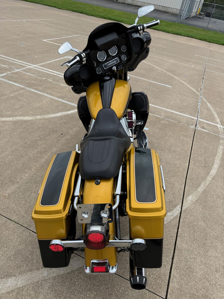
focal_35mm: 24
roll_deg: -12.6
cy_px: 150
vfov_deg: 71.6
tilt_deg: -36.4
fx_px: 207
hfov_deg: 56.8
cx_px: 112
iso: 80
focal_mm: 6.76
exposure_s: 1/1727
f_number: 1.78
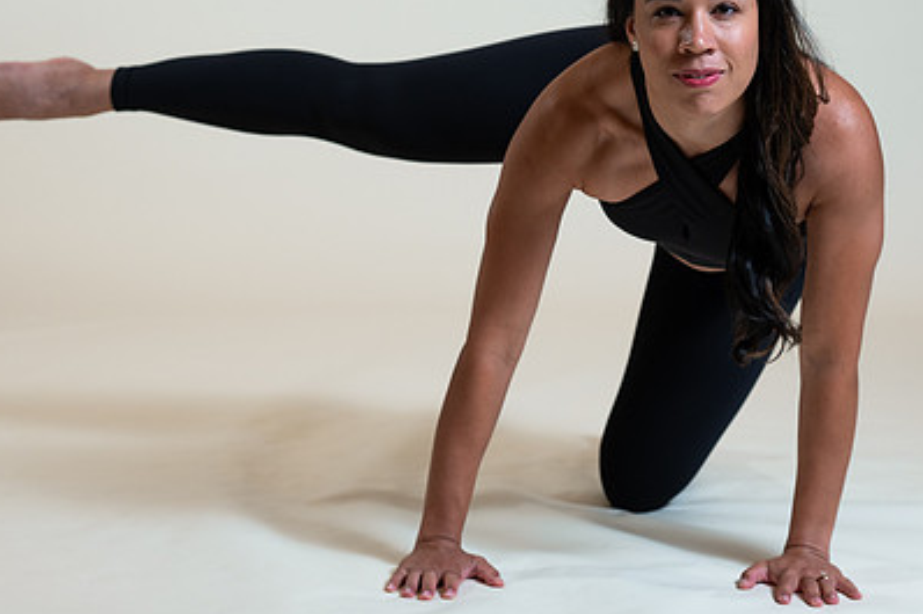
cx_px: 455
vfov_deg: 11.0
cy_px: 256
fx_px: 3178
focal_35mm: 124
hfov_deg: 16.5
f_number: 4
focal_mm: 85
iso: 320
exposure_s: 1/125
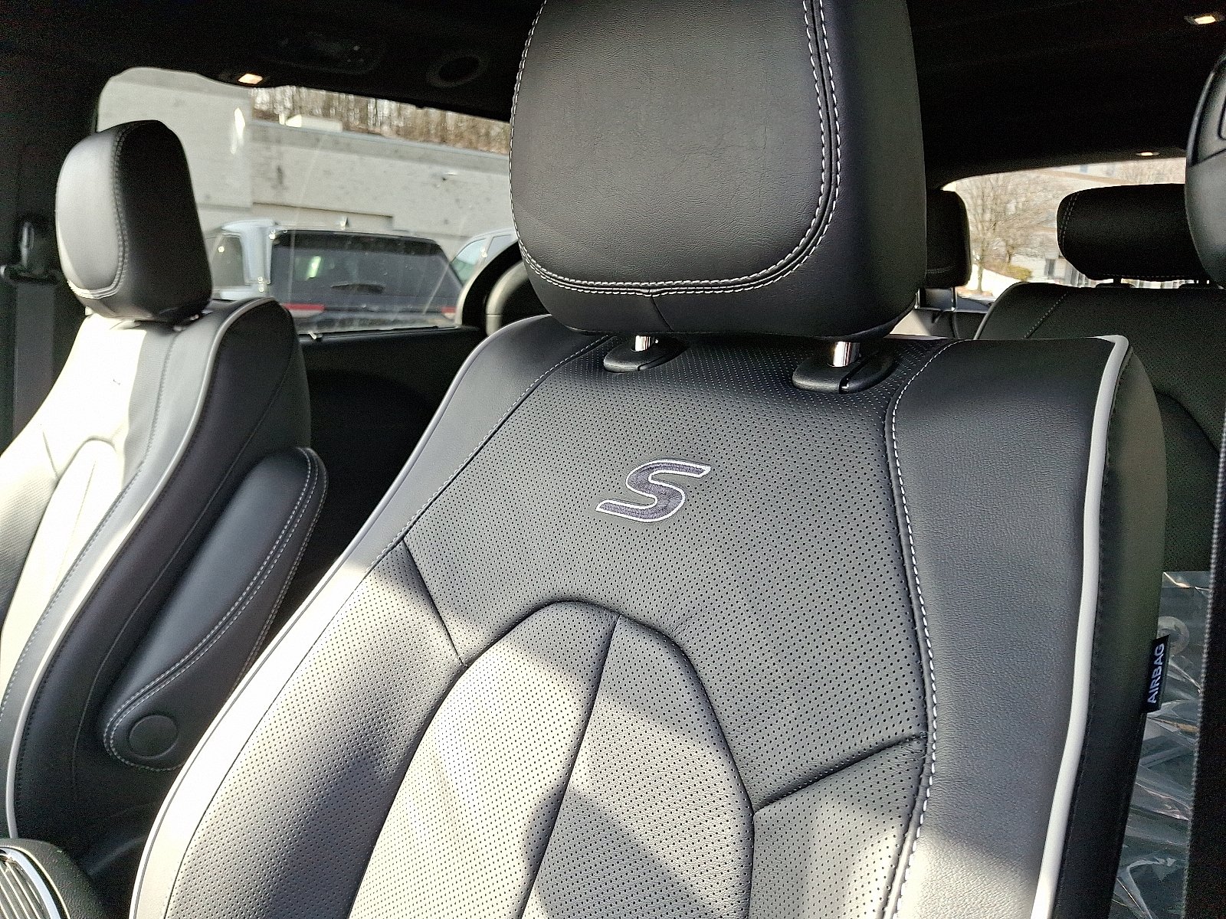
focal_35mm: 25
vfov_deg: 54.9
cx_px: 613
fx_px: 885
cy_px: 460
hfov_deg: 69.4
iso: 31
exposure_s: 1/120
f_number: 1.8
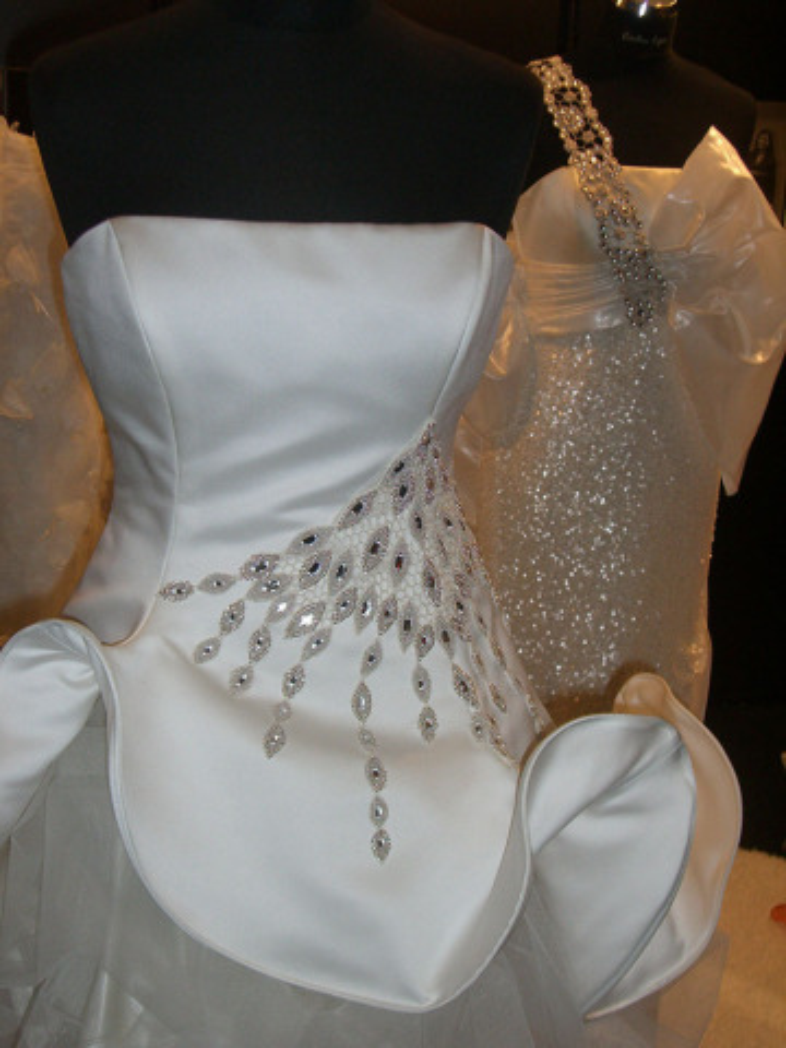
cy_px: 524
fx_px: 1665
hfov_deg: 26.6
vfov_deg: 34.9
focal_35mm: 55
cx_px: 393
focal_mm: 9
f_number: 3.3
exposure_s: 1/60
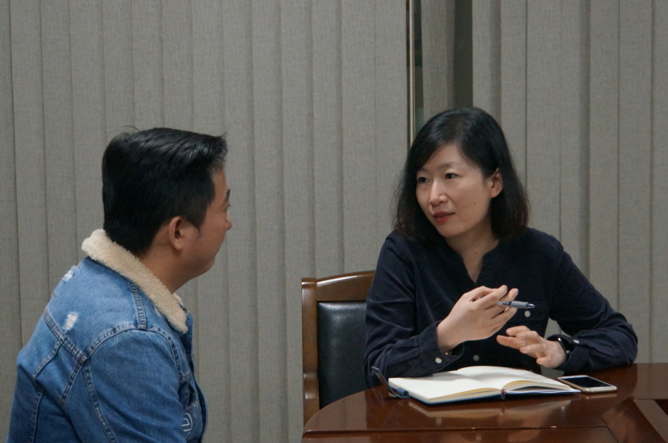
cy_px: 237
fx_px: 1760
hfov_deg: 21.5
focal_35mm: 95
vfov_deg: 14.4
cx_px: 363
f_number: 5.6
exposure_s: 1/60
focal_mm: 58
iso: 3200
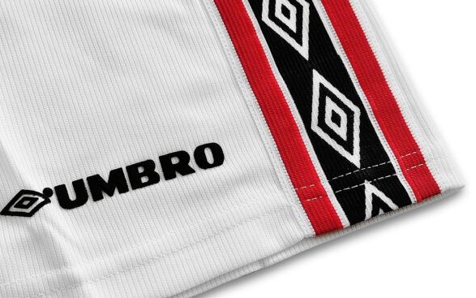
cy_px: 166
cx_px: 236
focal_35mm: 52
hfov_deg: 38.9
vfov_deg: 24.9
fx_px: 675
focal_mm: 5.58
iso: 50
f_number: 1.8
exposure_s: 1/148
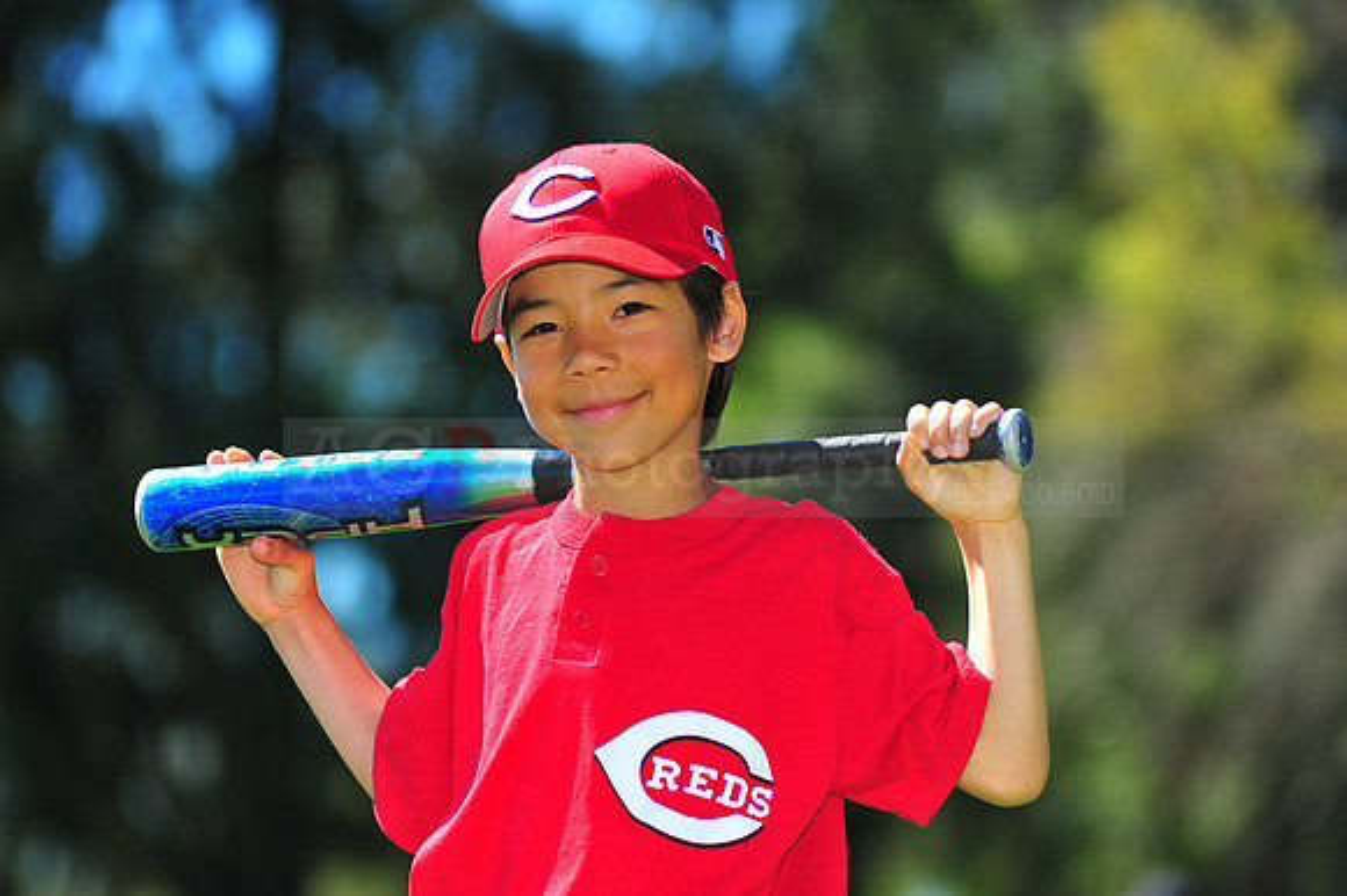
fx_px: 6731
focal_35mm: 180
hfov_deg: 11.4
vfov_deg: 7.6
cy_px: 448
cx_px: 674
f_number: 4.5
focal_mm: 180
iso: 200
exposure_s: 1/800
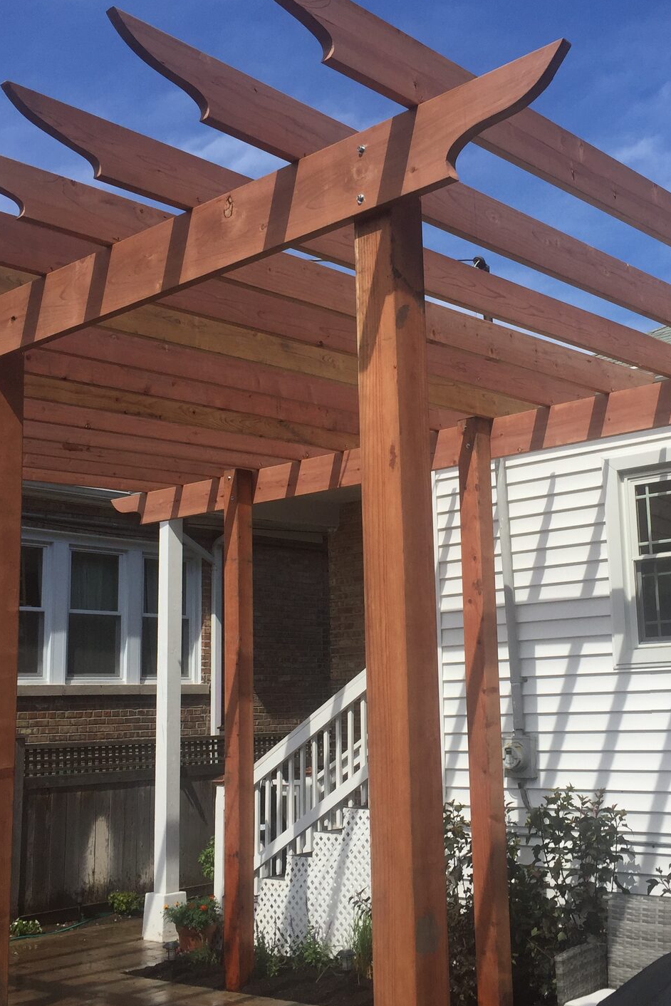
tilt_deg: +9.9
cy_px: 504
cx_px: 407
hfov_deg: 32.5
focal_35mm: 41
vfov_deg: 47.4
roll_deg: +1.1
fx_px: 1146
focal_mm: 4.15
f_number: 2.2
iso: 32
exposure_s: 1/2475
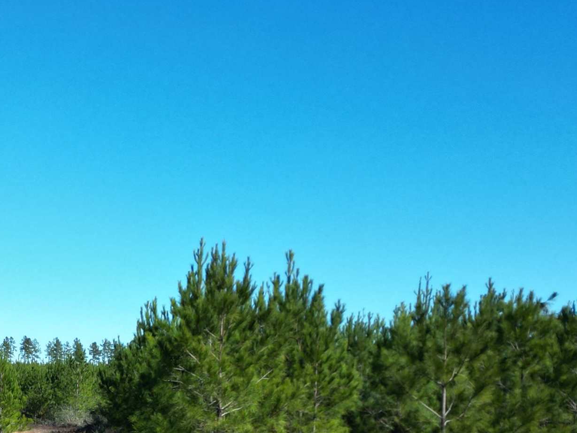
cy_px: 449
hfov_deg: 30.9
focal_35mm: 60
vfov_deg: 23.3
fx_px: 1000
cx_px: 71
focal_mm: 6.72
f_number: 1.7
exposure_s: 1/2000
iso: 110
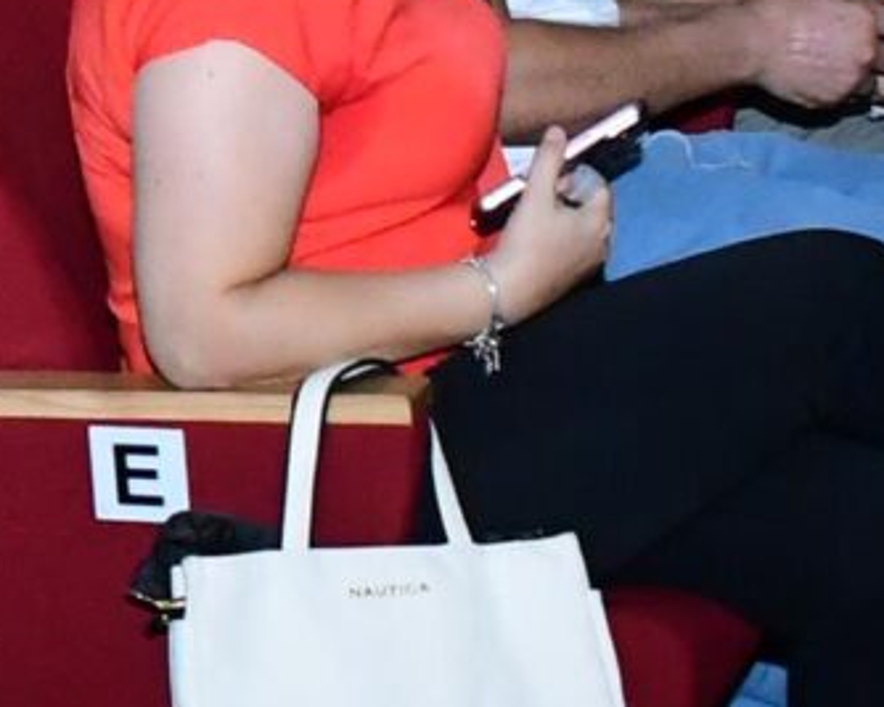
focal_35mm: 194
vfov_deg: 7.6
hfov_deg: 8.6
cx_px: -1628
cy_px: -744
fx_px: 5074
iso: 3200
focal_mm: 18
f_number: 9
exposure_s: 1/200
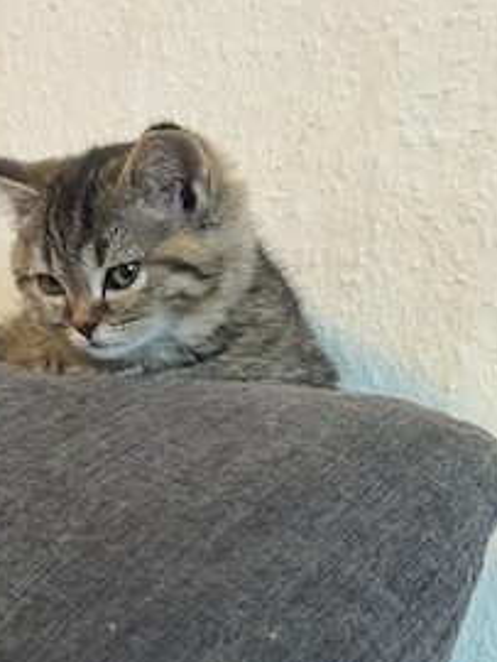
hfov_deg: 20.7
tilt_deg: -6.9
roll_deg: -5.1
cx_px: 179
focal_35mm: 71
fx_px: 1357
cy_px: 444
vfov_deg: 27.2
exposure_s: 1/60
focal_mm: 6.76
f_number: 1.78
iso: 250
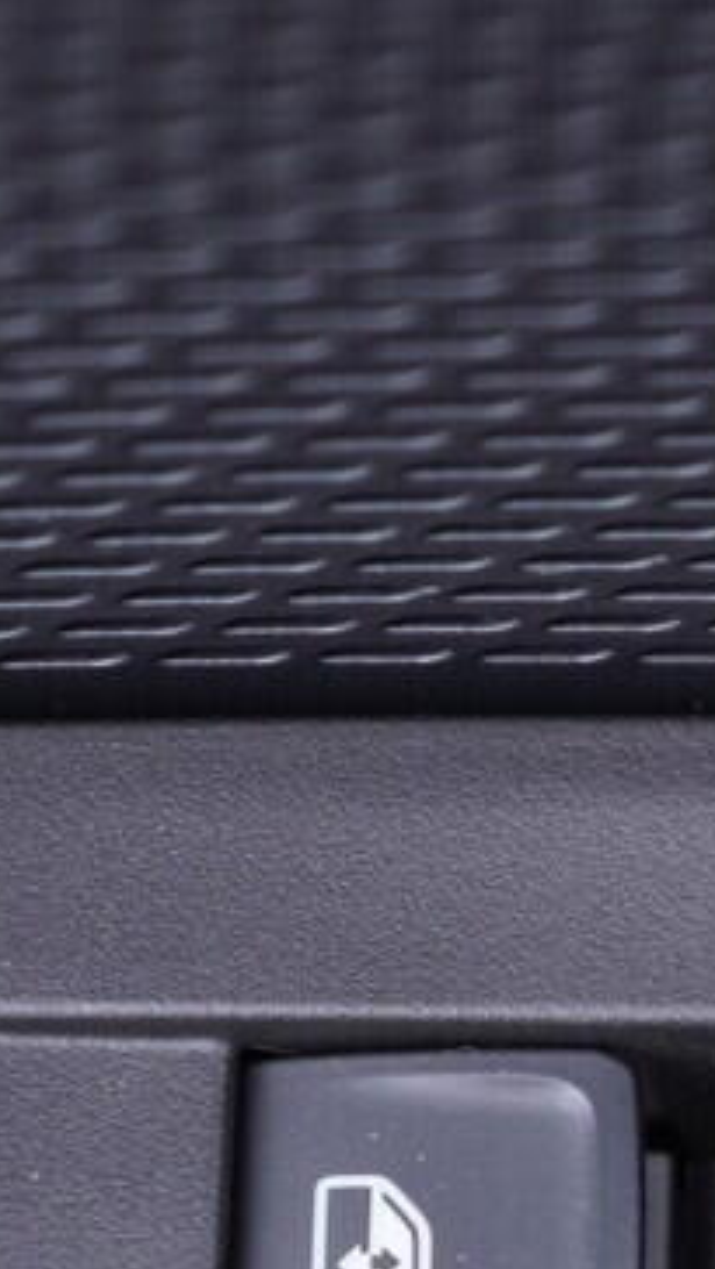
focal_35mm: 149
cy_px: 1356
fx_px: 5017
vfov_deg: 14.1
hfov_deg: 7.6
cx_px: 1713
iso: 400
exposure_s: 1/40
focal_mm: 24
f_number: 2.8
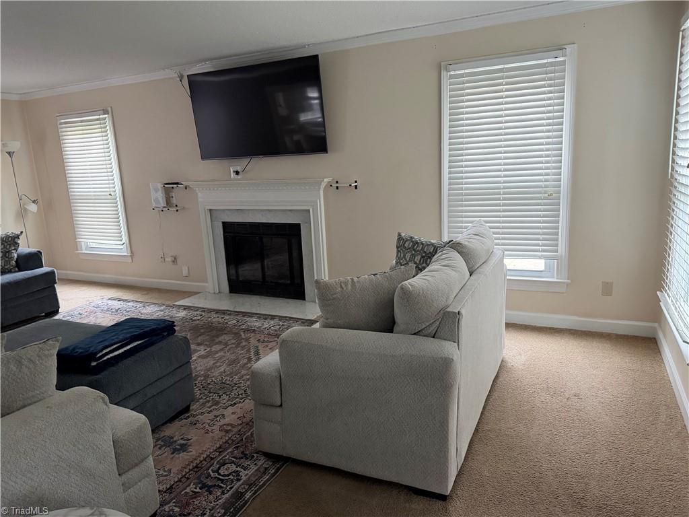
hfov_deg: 71.6
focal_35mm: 24
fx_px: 478
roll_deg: +2.7
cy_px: 258
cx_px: 344
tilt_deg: -10.6
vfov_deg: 56.8
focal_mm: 6.76
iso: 500
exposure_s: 1/60
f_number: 1.78
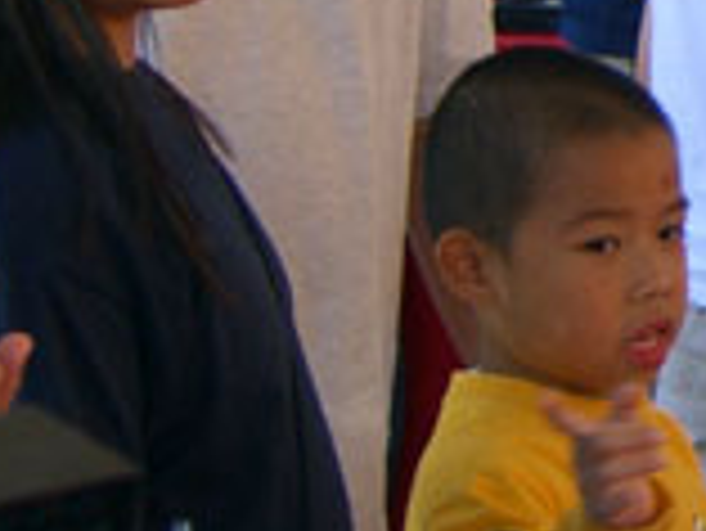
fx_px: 3960
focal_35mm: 194
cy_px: 22
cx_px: 1268
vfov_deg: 7.6
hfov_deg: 9.7
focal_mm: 7.9
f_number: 2.8
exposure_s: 1/125
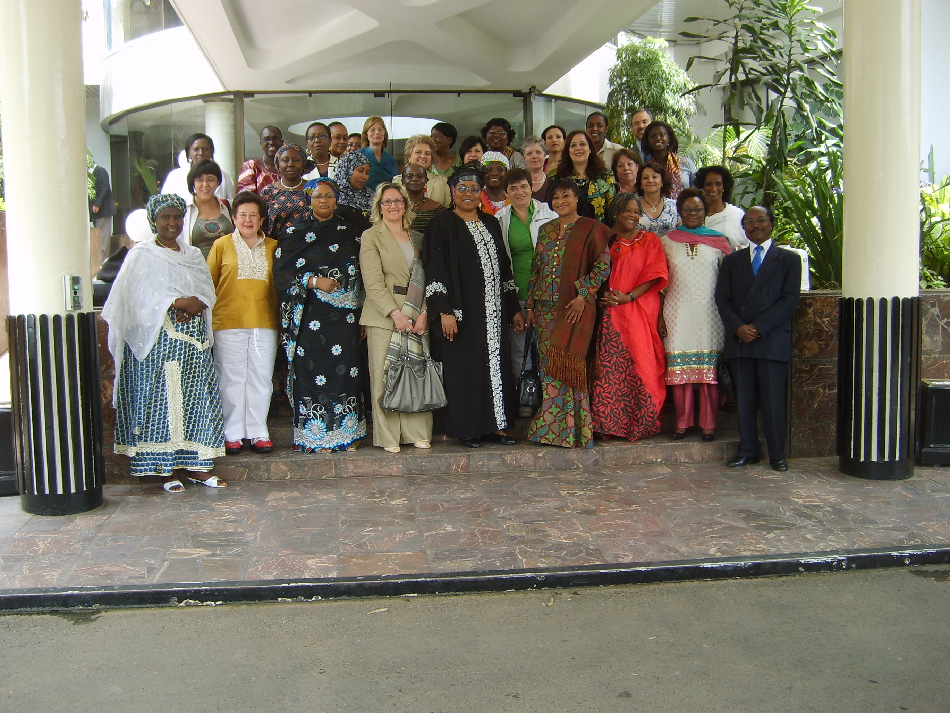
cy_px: 362
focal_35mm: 36
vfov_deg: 39.7
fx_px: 988
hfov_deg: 51.4
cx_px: 473
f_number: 2.8
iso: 50
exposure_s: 1/90
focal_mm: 5.8
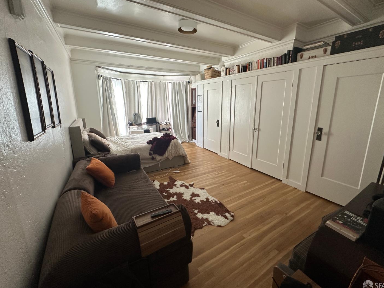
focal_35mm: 15
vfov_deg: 81.7
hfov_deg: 98.1
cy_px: 137
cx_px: 201
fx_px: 166
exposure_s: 1/99
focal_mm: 2.22
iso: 200
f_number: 2.2
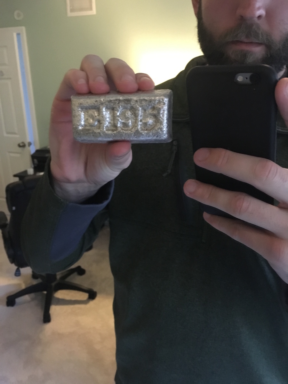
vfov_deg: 61.7
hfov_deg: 48.2
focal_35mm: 29
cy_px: 192
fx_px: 322
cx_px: 144
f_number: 2.2
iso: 320
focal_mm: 4.15
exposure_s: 1/15
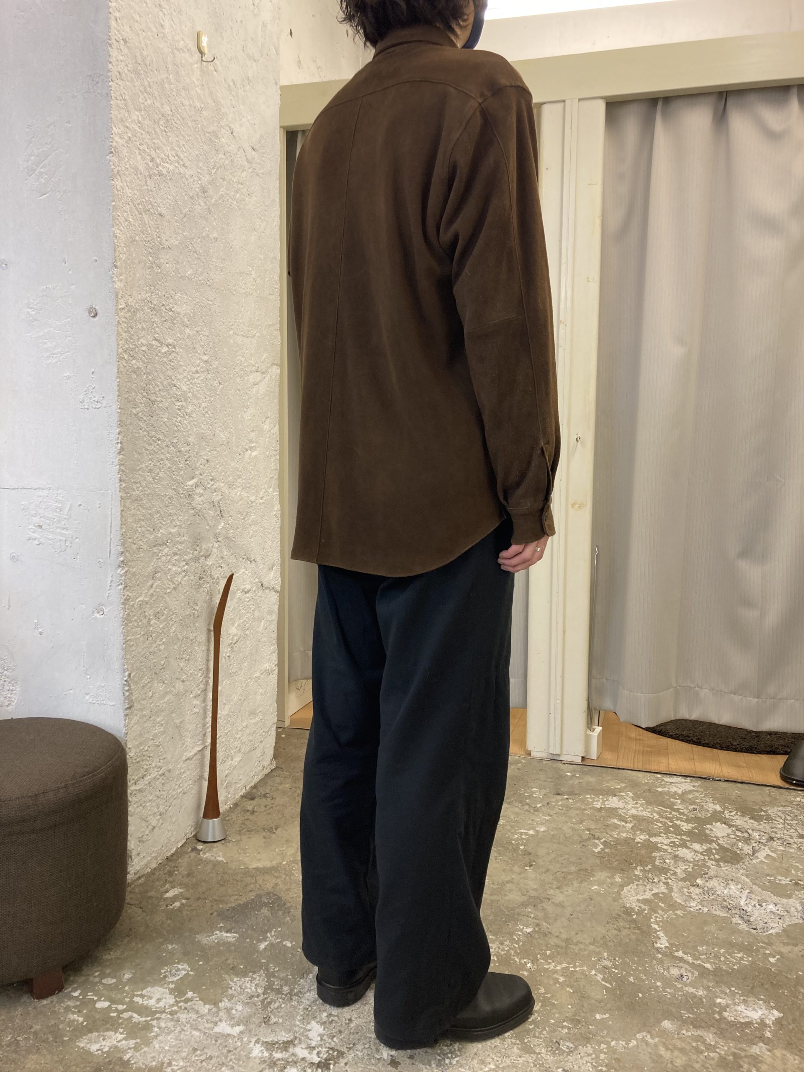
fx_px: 867
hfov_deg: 49.7
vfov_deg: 63.4
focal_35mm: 28
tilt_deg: -5.4
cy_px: 536
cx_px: 402
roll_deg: +0.0
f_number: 1.8
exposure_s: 1/50
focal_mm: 3.99
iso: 64
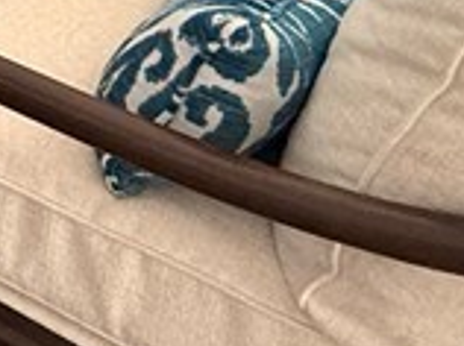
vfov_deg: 13.2
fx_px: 1218
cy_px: -413
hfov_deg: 14.4
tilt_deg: -16.8
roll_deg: +2.9
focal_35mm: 91
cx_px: -649
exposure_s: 1/120
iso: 320
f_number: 2.2
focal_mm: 2.22
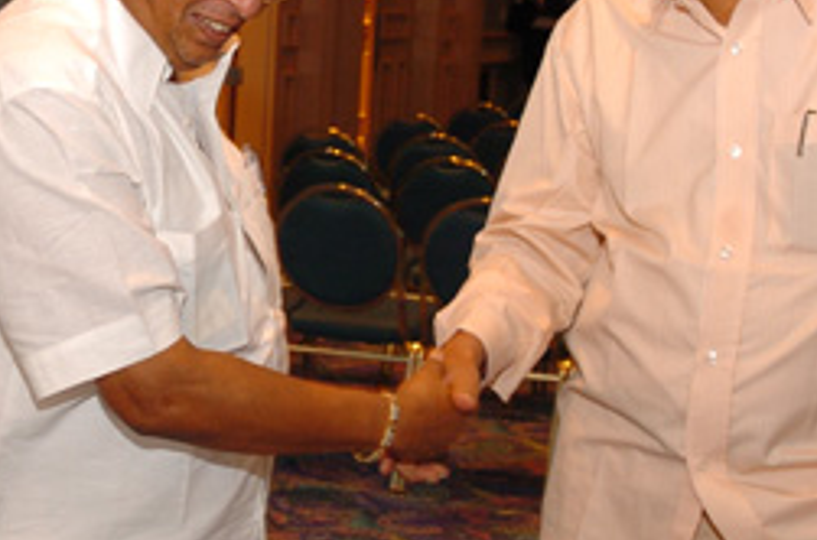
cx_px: 182
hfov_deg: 23.4
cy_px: 233
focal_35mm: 86
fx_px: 1947
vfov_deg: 15.8
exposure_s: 1/15
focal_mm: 24
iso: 400
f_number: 5
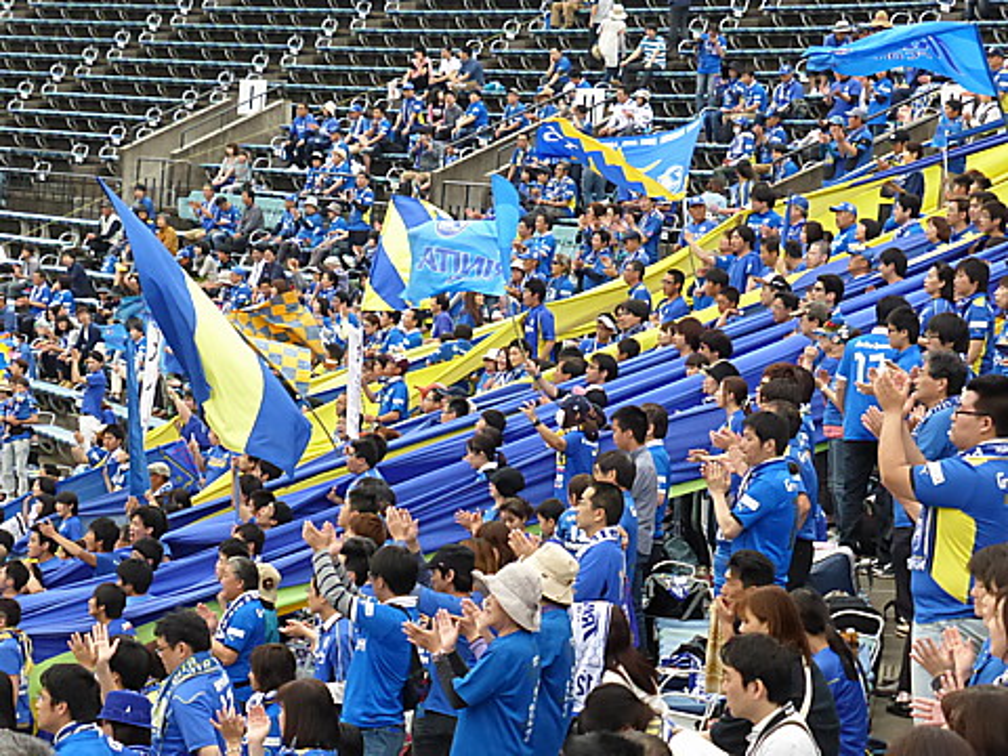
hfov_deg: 16.1
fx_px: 3553
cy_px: 378
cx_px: 504
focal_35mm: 122
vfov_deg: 12.1
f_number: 5.4
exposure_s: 1/500
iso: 800
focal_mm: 21.8
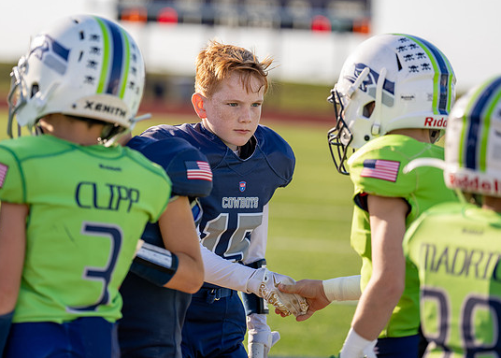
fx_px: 2291
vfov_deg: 8.9
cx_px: 253
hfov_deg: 12.5
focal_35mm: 161
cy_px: 166
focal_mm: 142
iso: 100
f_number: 2.8
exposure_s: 1/1000
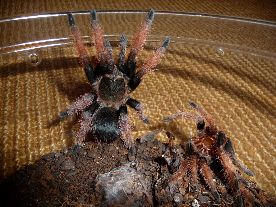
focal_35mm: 28
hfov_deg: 63.4
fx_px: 223
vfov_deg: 49.7
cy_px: 104
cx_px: 138
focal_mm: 4.7
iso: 100
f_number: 3.3
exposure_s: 1/30
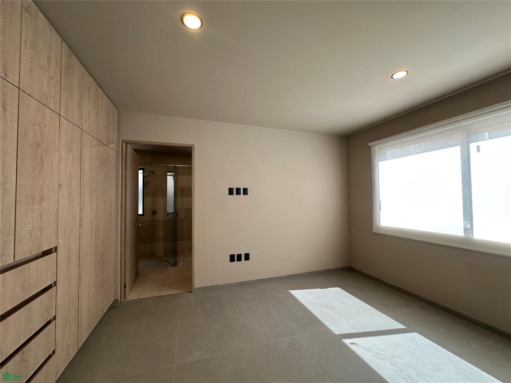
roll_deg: +0.3
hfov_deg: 102.1
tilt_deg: +2.3
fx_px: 207
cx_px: 256
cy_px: 192
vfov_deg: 85.7
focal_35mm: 14
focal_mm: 2.22
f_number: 2.2
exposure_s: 1/99
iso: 80
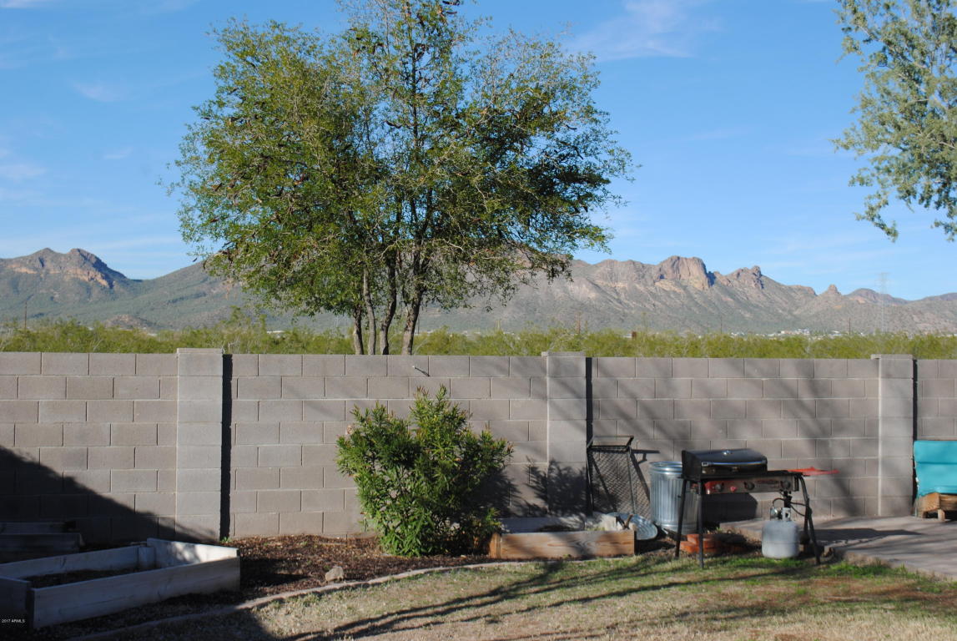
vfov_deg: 26.6
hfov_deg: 38.8
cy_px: 320
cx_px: 478
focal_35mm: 51
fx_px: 1357
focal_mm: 34
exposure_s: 1/250
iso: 100
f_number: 8
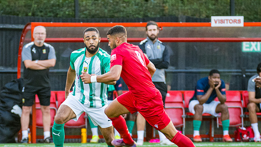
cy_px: 97
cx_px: 104
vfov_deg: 1.8
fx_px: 4759
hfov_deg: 3.1
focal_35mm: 688
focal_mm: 210
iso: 1250
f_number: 2.8
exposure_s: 1/800
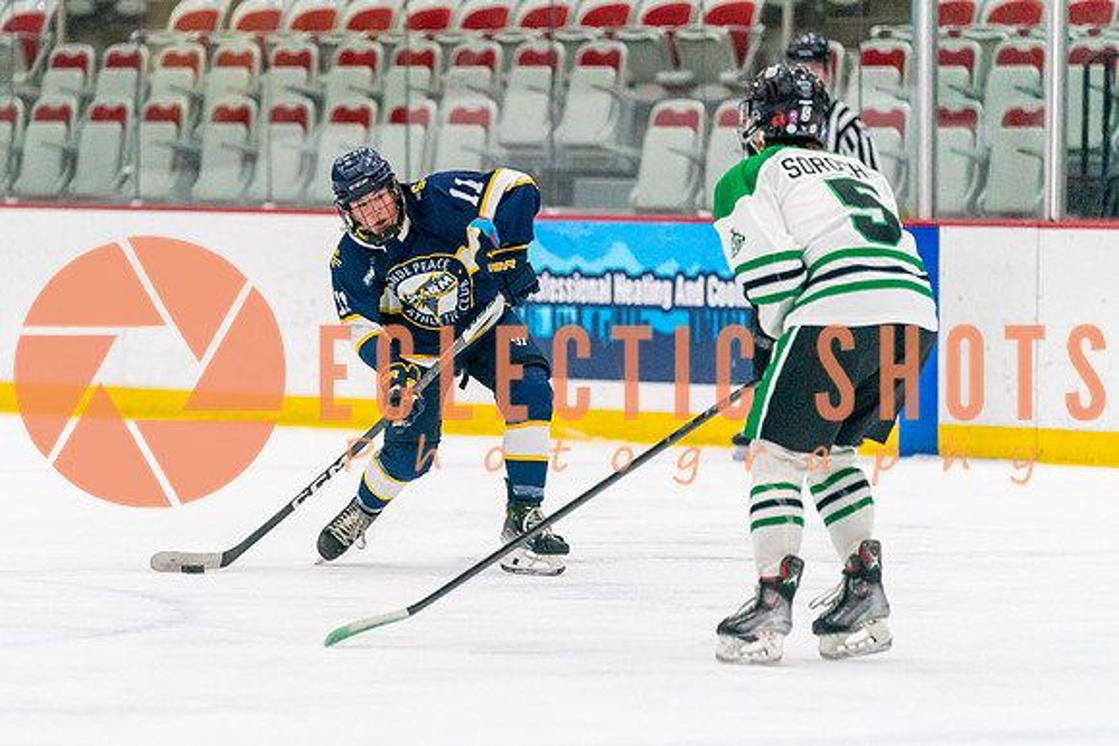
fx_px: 10008
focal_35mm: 322
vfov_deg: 4.3
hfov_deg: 6.4
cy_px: 414
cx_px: 389
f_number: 2.8
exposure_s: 1/1250
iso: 3200
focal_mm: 200
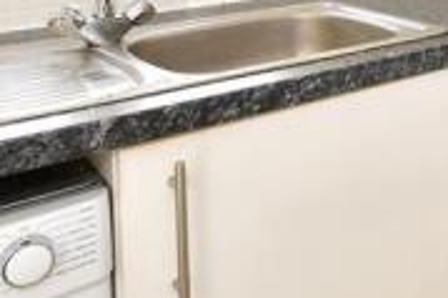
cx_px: 601
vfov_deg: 21.4
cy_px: -124
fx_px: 684
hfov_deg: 28.7
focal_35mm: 55
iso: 200
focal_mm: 10
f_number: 8
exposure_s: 1/40
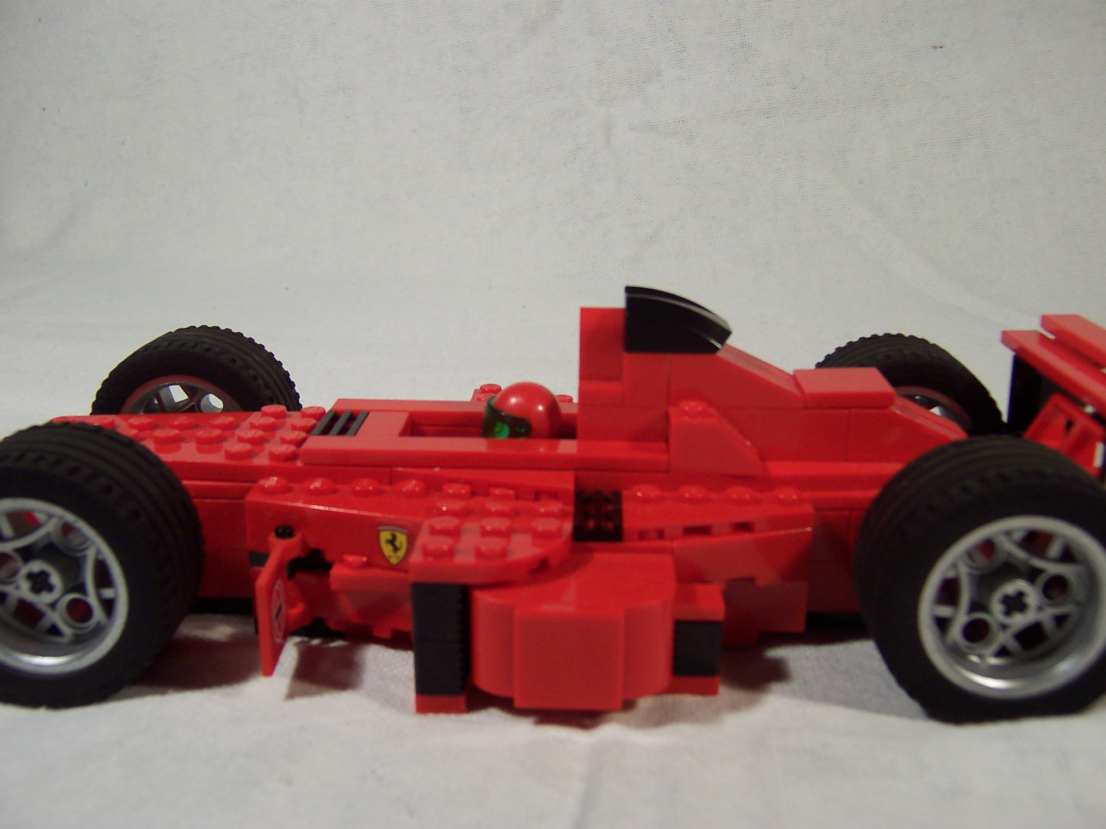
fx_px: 1150
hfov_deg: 51.4
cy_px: 414
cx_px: 553
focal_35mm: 36
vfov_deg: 39.7
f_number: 2.8
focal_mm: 5.6
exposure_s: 1/60
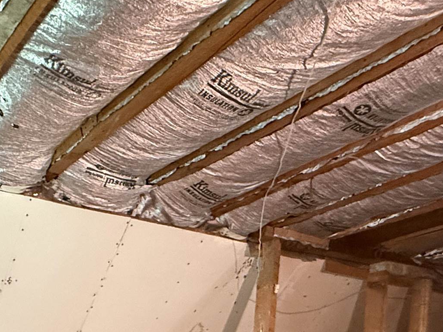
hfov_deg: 42.1
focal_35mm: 42
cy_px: 465
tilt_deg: -5.6
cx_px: 68
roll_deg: +0.7
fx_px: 537
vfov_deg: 27.0
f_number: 2.2
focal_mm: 2.22
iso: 1000
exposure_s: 1/60
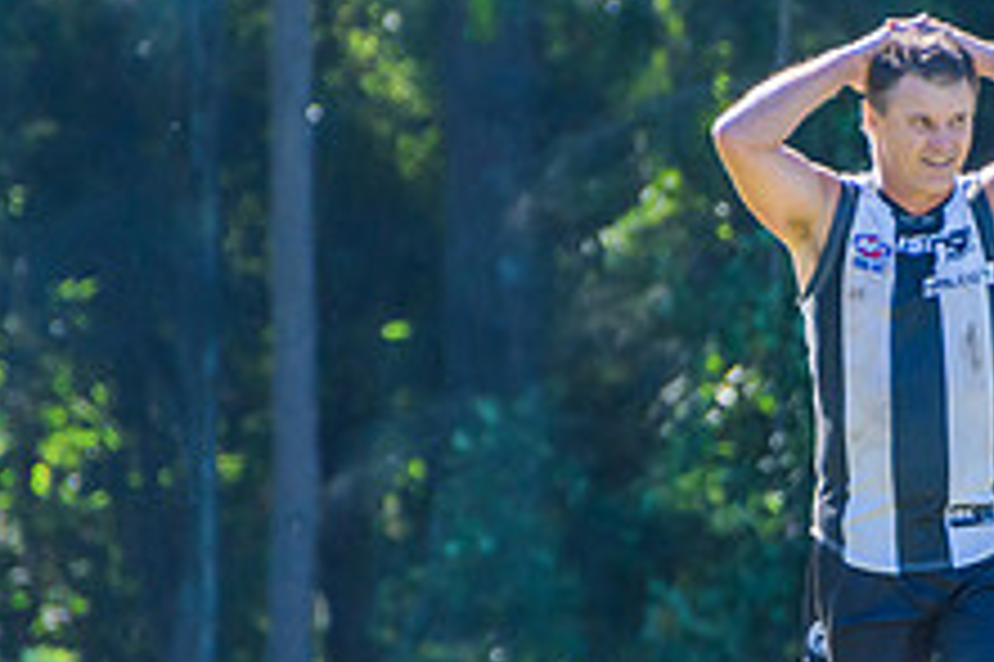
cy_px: 408
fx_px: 45523
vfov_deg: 0.8
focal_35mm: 1650
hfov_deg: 1.3
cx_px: 922
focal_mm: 400
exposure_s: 1/1000
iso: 800
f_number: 6.3
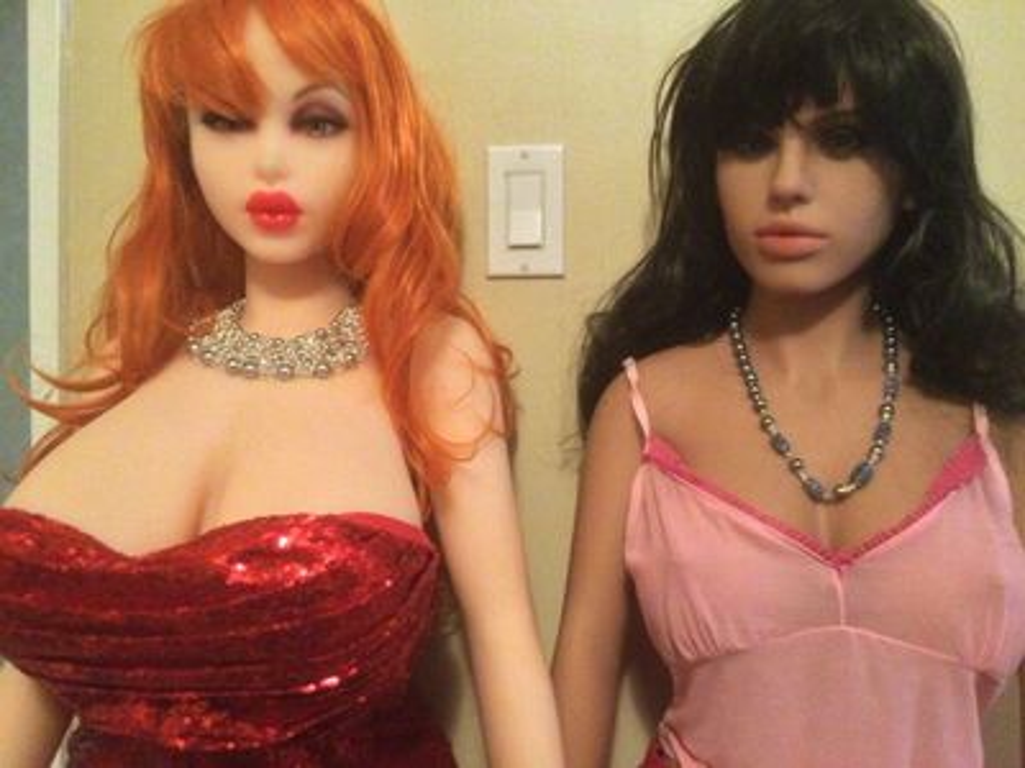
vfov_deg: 45.4
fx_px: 918
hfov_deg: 58.4
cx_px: 512
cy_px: 384
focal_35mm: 31
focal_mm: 3.3
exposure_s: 1/15
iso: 800
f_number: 2.4
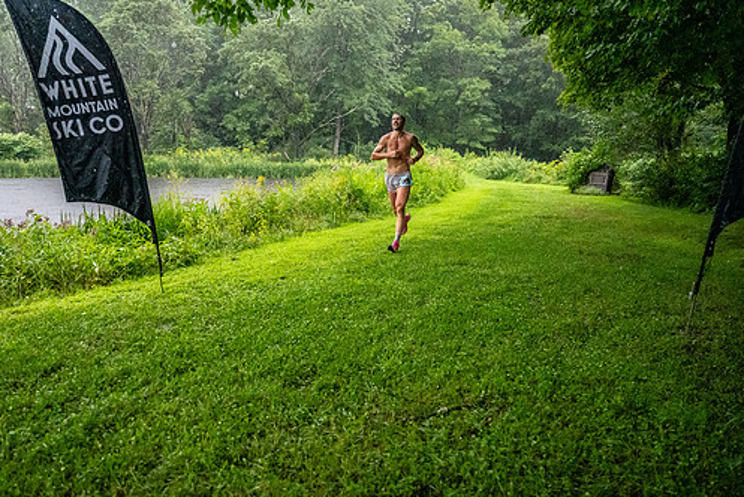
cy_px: 225
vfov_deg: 46.4
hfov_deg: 65.2
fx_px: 579
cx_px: 325
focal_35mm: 28
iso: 12800
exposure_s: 1/1000
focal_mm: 24
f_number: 2.8
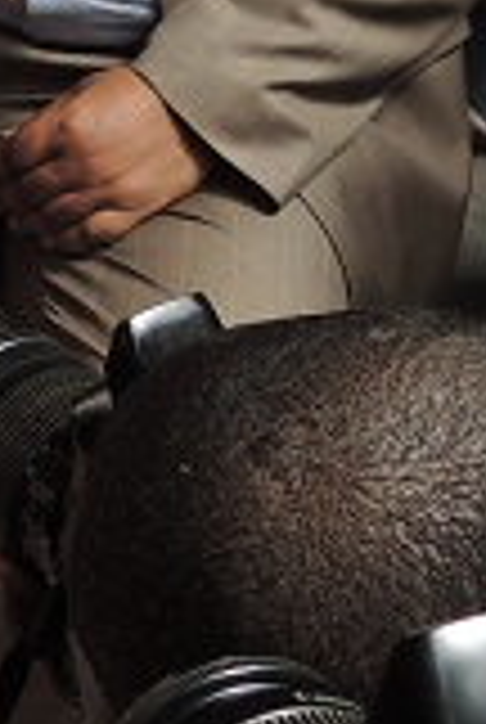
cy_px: -198
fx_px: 2339
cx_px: -522
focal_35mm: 116
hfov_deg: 10.7
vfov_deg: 16.7
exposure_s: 1/400
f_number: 2.8
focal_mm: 4.3
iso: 100
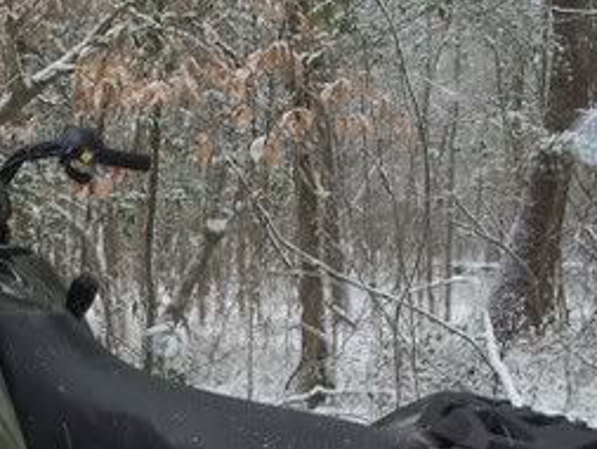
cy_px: 572
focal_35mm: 117
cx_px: 35
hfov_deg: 16.6
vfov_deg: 12.3
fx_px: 2019
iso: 80
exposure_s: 1/60
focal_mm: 7.8
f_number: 2.8
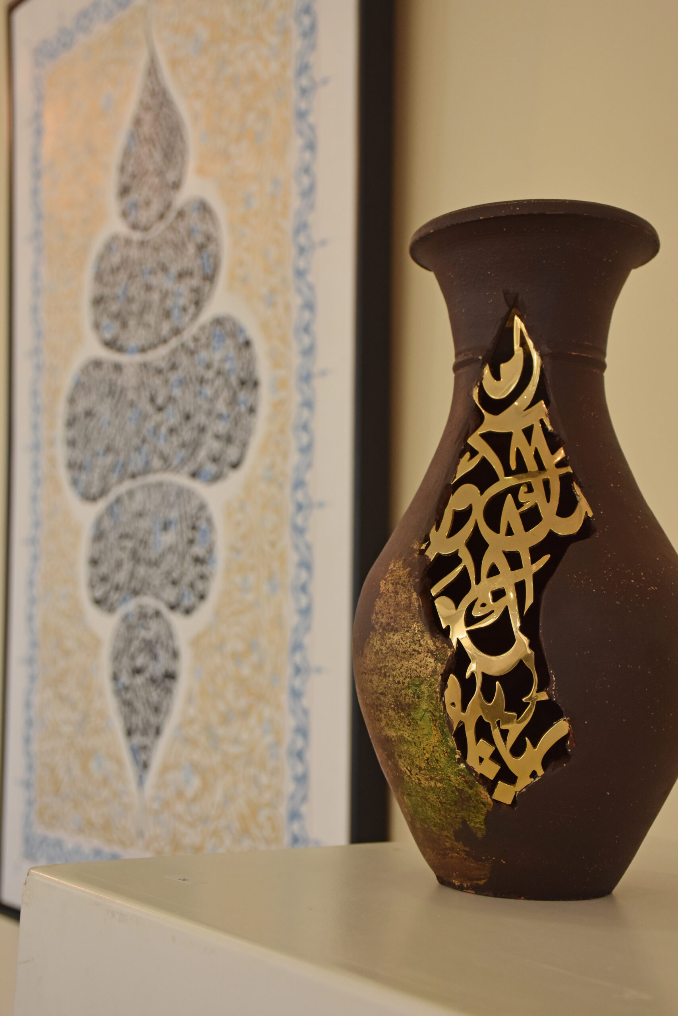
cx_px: 339
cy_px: 508
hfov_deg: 25.8
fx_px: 1483
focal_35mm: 52
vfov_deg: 37.8
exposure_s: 1/160
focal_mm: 35
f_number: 6.3
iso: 800
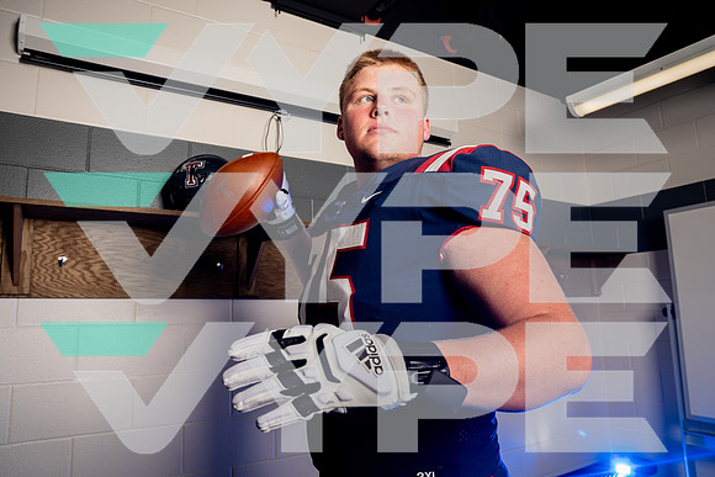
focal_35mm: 26
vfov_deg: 49.6
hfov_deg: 69.4
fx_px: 516
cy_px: 238
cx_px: 358
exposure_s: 1/250
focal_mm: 26
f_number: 6.3
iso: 160
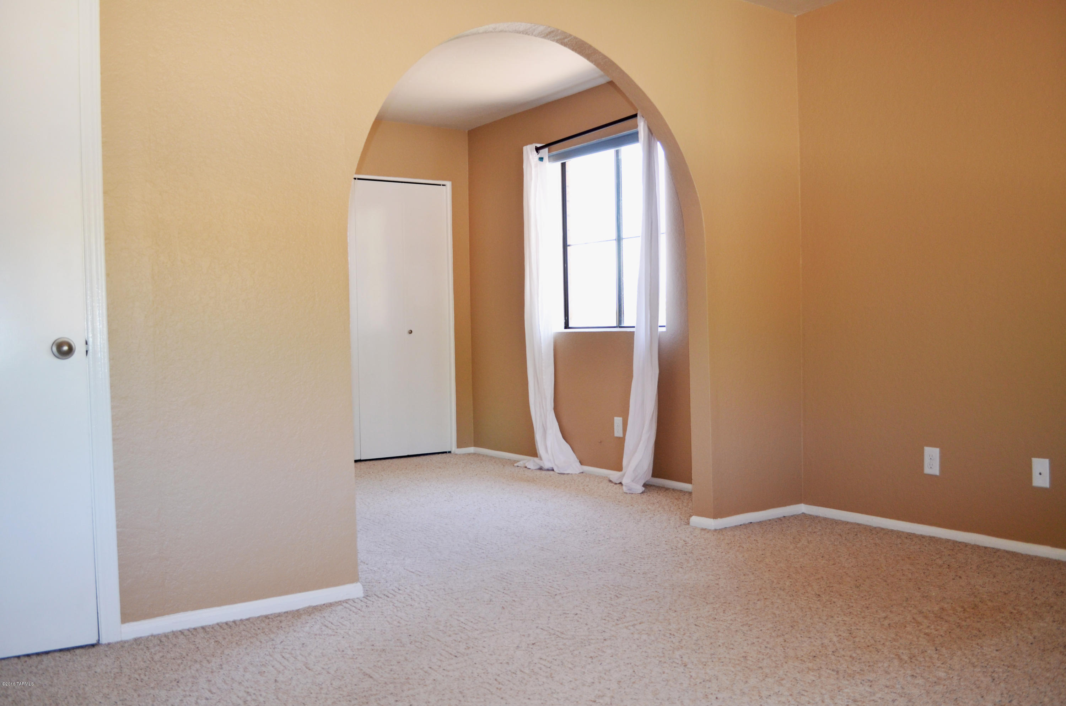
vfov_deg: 39.8
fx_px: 975
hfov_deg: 57.3
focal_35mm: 33
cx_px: 533
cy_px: 353
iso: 400
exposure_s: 1/100
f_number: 3.8
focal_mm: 22
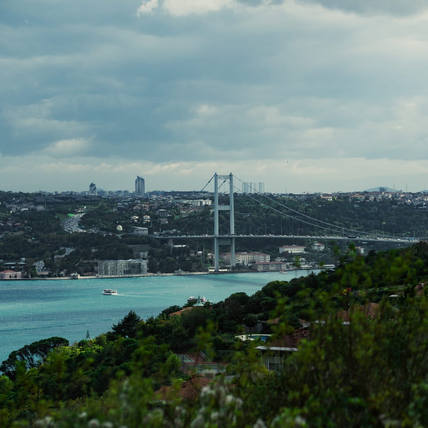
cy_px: 213
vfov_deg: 16.0
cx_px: 214
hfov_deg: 16.0
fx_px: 1525
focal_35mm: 109
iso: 500
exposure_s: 1/400
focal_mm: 85
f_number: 2.5
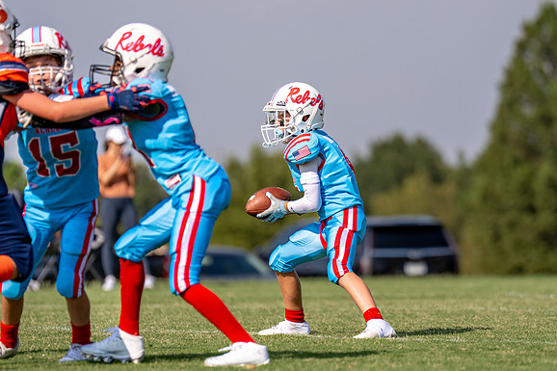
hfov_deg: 5.2
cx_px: 341
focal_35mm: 399
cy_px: 192
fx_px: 6171
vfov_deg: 3.4
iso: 125
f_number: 2.8
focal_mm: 200
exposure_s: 1/4000
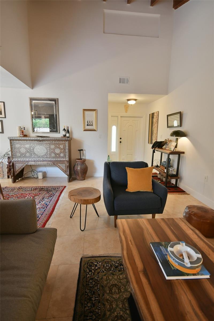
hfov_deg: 67.4
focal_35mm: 18
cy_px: 160
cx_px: 107
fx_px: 160
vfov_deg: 90.0
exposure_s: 1/20
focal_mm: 12
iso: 1400
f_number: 4.5
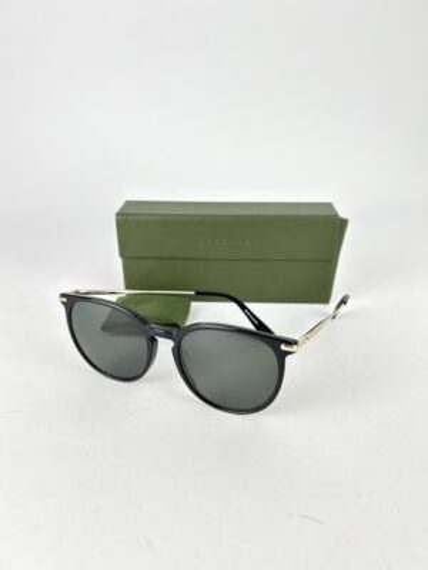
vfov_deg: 67.3
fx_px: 429
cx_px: 214
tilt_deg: -21.3
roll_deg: -1.2
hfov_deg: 53.1
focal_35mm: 26
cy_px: 285
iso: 32
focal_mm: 5.7
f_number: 1.5
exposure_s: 1/107
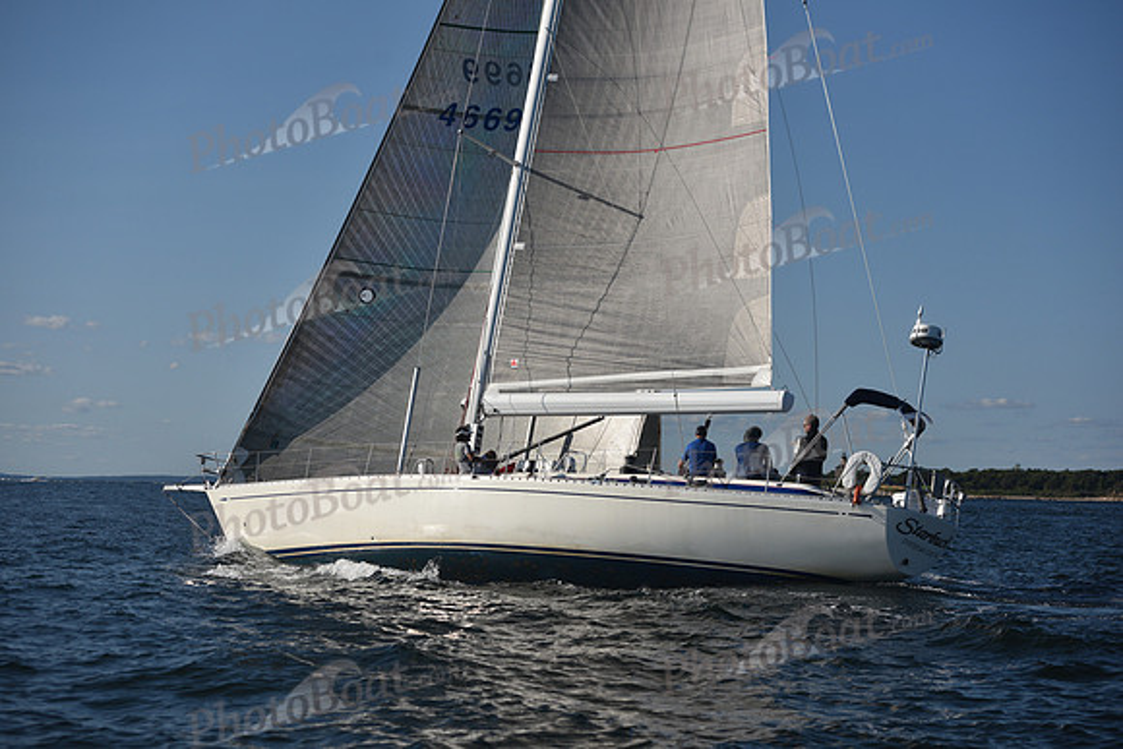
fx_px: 2184
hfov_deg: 28.8
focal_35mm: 70
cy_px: 374
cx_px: 562
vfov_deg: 19.5
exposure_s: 1/2500
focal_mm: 70
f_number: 4
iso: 250
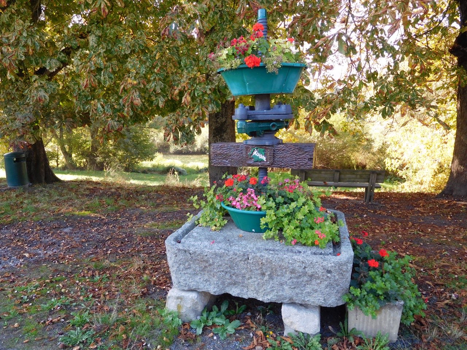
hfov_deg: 69.4
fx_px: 337
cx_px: 234
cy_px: 175
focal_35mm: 25
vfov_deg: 54.9
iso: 125
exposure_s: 1/80
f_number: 3.4
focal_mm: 4.5
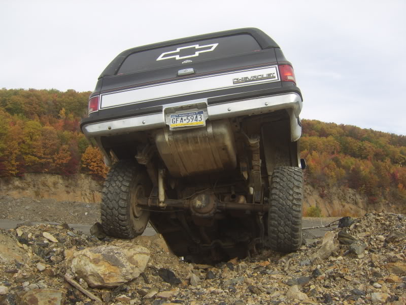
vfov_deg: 45.4
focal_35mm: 31
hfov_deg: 58.4
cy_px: 152
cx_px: 203
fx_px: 364
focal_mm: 8.13
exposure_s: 1/176
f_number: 6.7
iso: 71
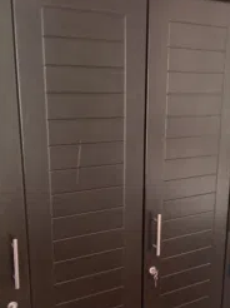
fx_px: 390
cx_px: 119
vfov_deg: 42.6
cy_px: 195
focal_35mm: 44
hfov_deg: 32.8
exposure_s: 1/20
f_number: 1.8
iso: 1311
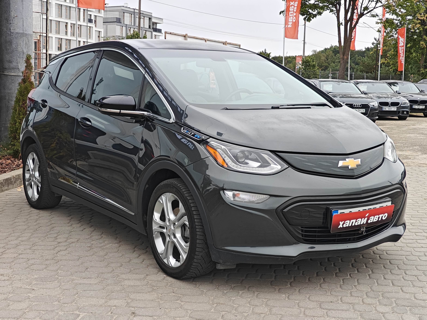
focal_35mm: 47
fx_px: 580
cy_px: 160
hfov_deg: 40.4
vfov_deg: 30.9
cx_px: 214
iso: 50
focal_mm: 7.08
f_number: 2
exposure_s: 1/244
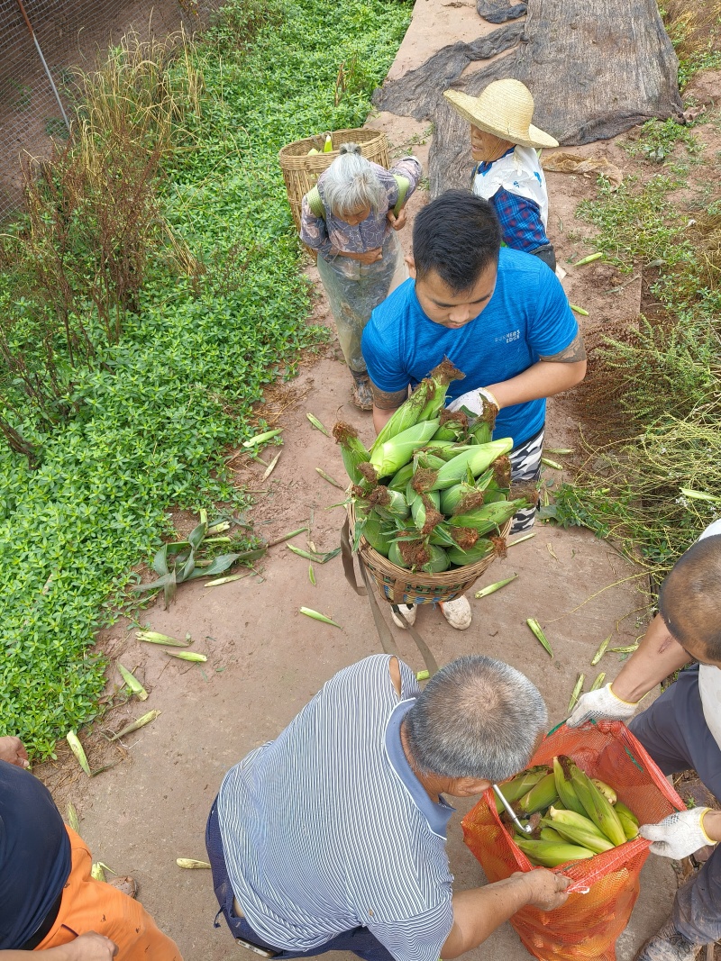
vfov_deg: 67.3
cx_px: 360
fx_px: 722
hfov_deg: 53.1
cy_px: 480
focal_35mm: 26
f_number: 1.8
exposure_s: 1/409
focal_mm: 4.84
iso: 80
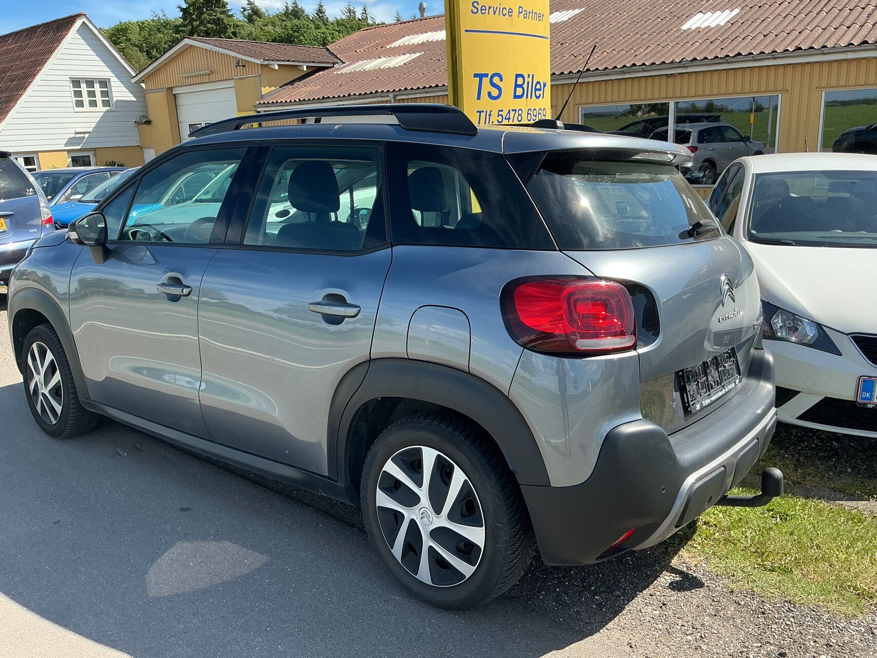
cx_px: 438
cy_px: 329
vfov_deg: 48.2
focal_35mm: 29
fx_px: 735
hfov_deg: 61.7
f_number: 1.8
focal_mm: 3
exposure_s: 1/635
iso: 25
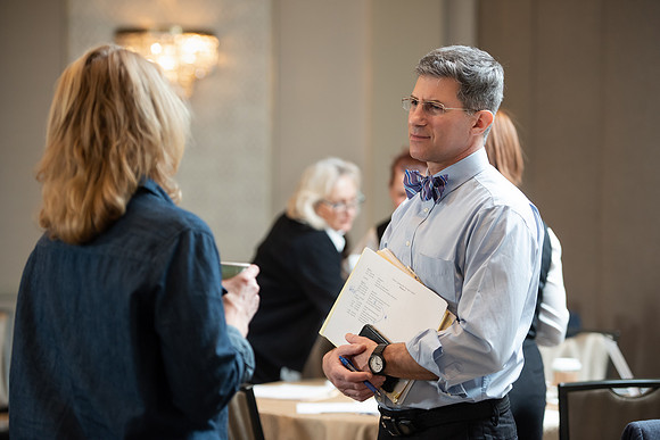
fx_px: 2017
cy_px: 220
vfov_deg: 12.5
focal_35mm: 110
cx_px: 330
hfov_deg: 18.6
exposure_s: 1/160
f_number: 3.2
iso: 1250
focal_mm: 110
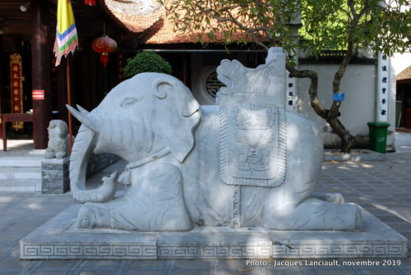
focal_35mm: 40
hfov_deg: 47.9
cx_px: 206
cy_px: 138
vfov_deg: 33.1
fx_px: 463
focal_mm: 27
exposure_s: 1/25
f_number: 11
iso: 100
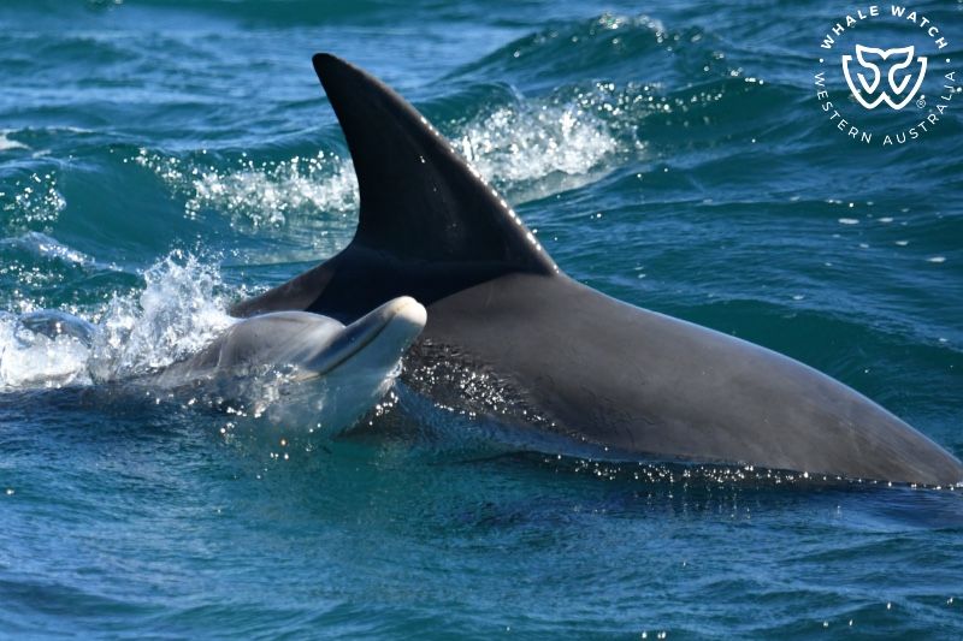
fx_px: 12837
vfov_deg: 2.9
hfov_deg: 4.3
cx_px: 482
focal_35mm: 480
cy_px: 320
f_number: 6.3
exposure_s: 1/8000
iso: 1800
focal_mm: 480
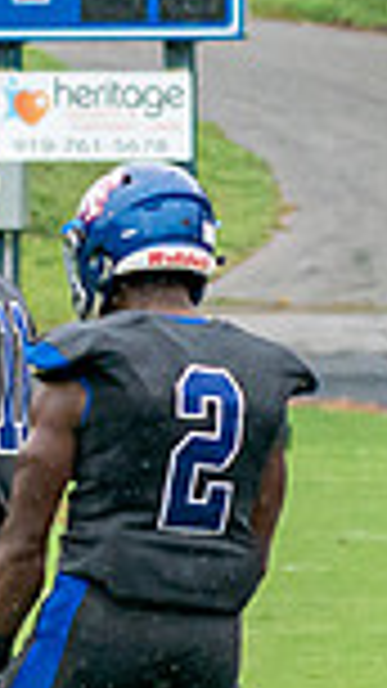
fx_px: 17651
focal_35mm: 967
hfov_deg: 1.3
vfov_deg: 2.2
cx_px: -439
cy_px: 567
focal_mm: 140
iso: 2500
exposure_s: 1/1250
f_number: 6.3
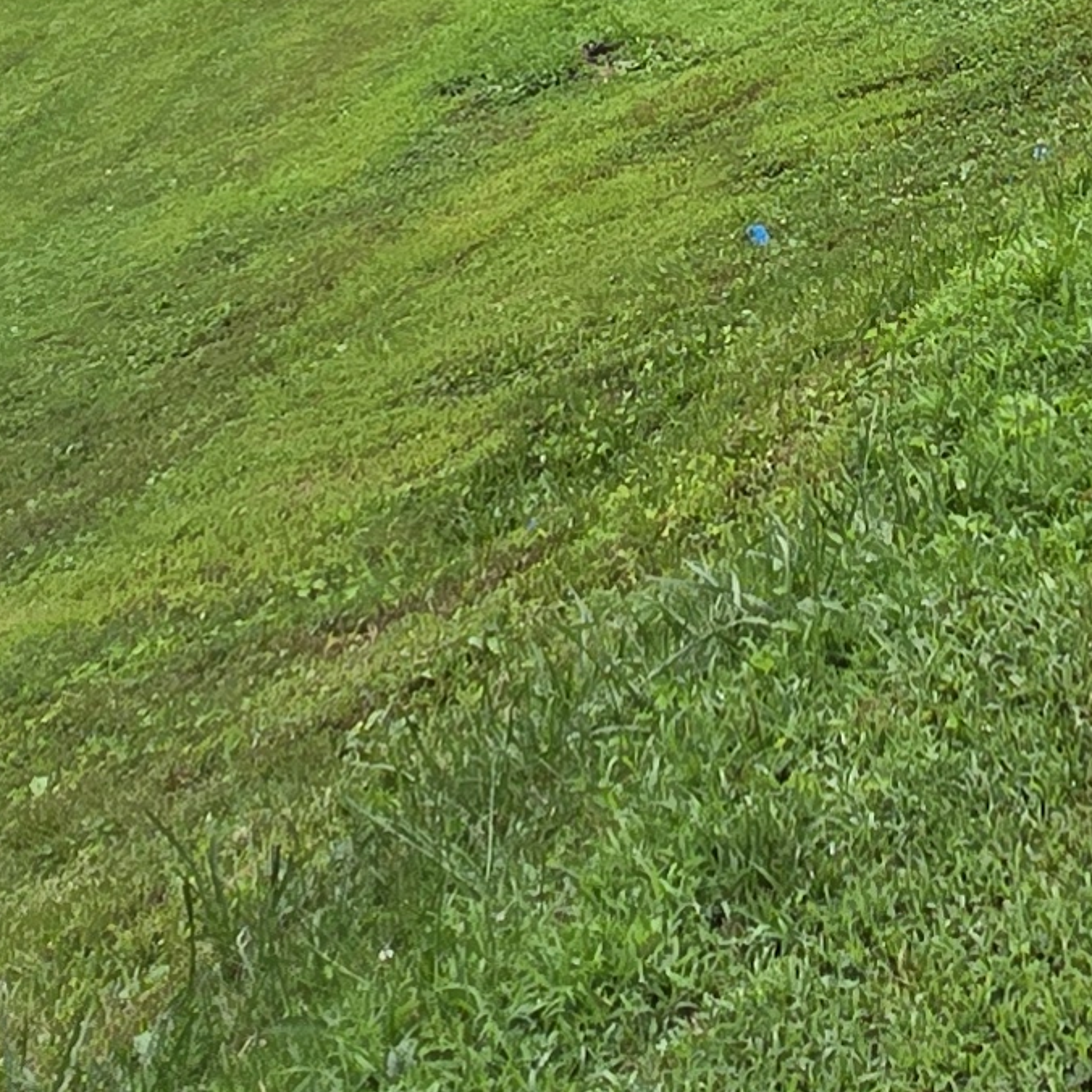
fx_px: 2427
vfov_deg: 21.7
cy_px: -491
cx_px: 911
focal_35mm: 68
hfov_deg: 24.8
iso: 50
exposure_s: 1/1859
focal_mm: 2.2
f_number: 2.2
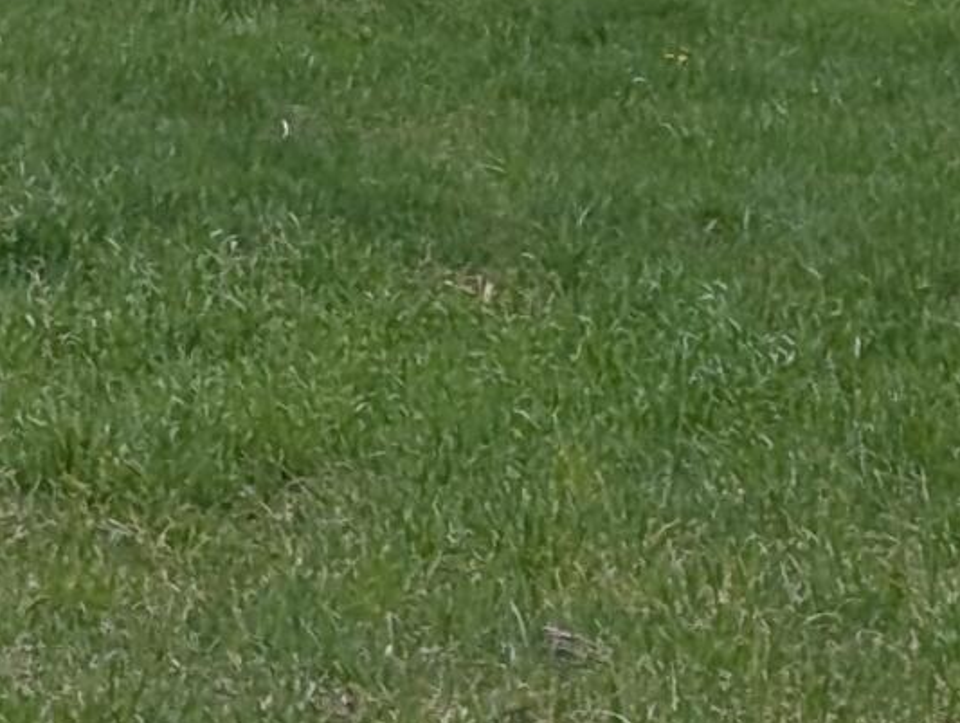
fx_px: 7663
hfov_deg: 6.6
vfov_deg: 5.4
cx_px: -1740
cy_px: -346
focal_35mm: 276
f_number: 1.68
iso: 23
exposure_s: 1/356
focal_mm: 6.9
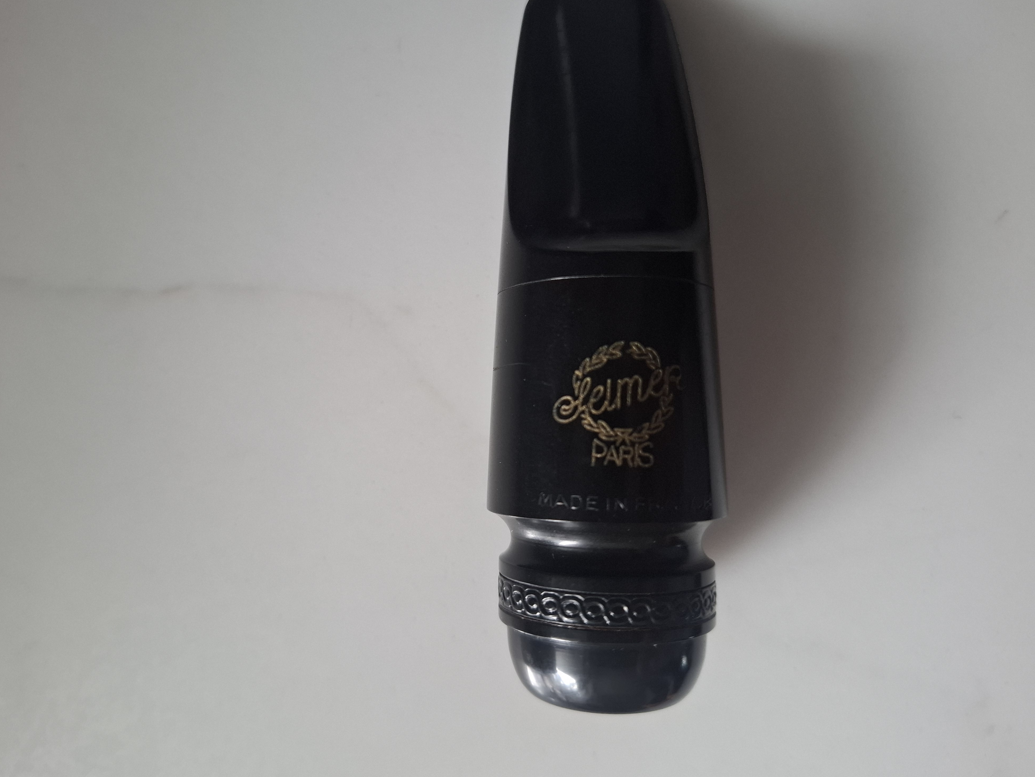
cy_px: 373
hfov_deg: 71.6
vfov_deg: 56.8
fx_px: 718
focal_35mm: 24
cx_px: 495
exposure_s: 1/60.2
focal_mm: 5.54
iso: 200
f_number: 1.8
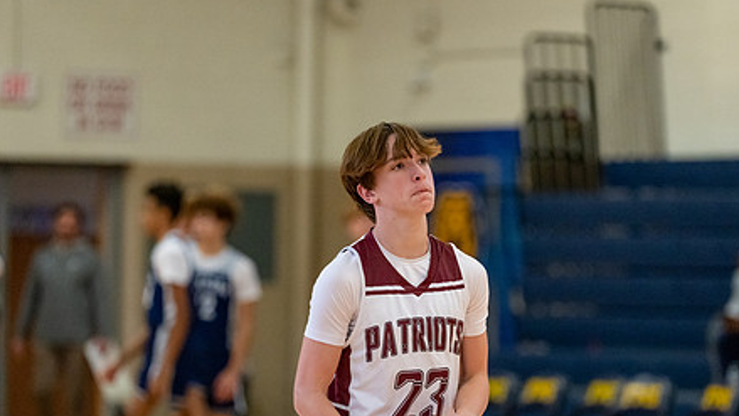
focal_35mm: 254
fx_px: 4978
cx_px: 428
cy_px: 296
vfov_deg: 4.8
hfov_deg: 8.5
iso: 5000
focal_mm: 170
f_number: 2.8
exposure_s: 1/1000
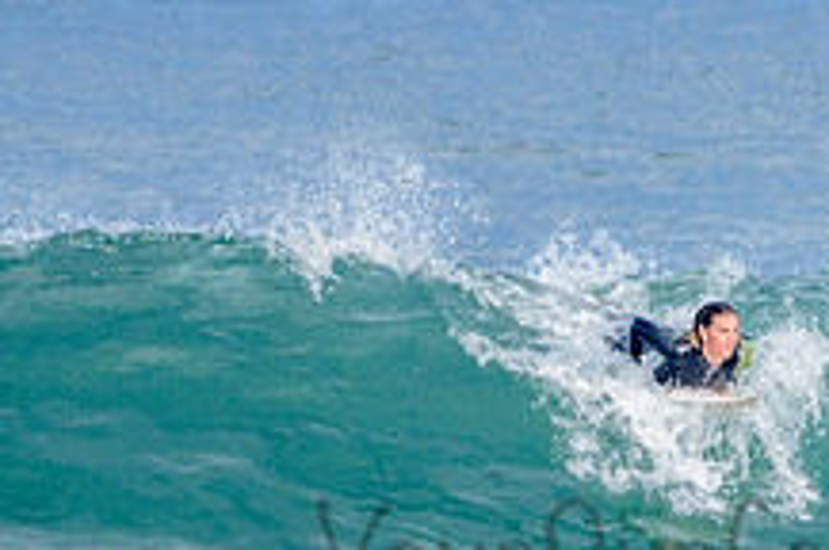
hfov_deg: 1.3
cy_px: 525
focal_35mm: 1640
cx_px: 711
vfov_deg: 0.8
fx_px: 37709
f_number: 5.6
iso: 280
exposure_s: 1/1250
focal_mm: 500
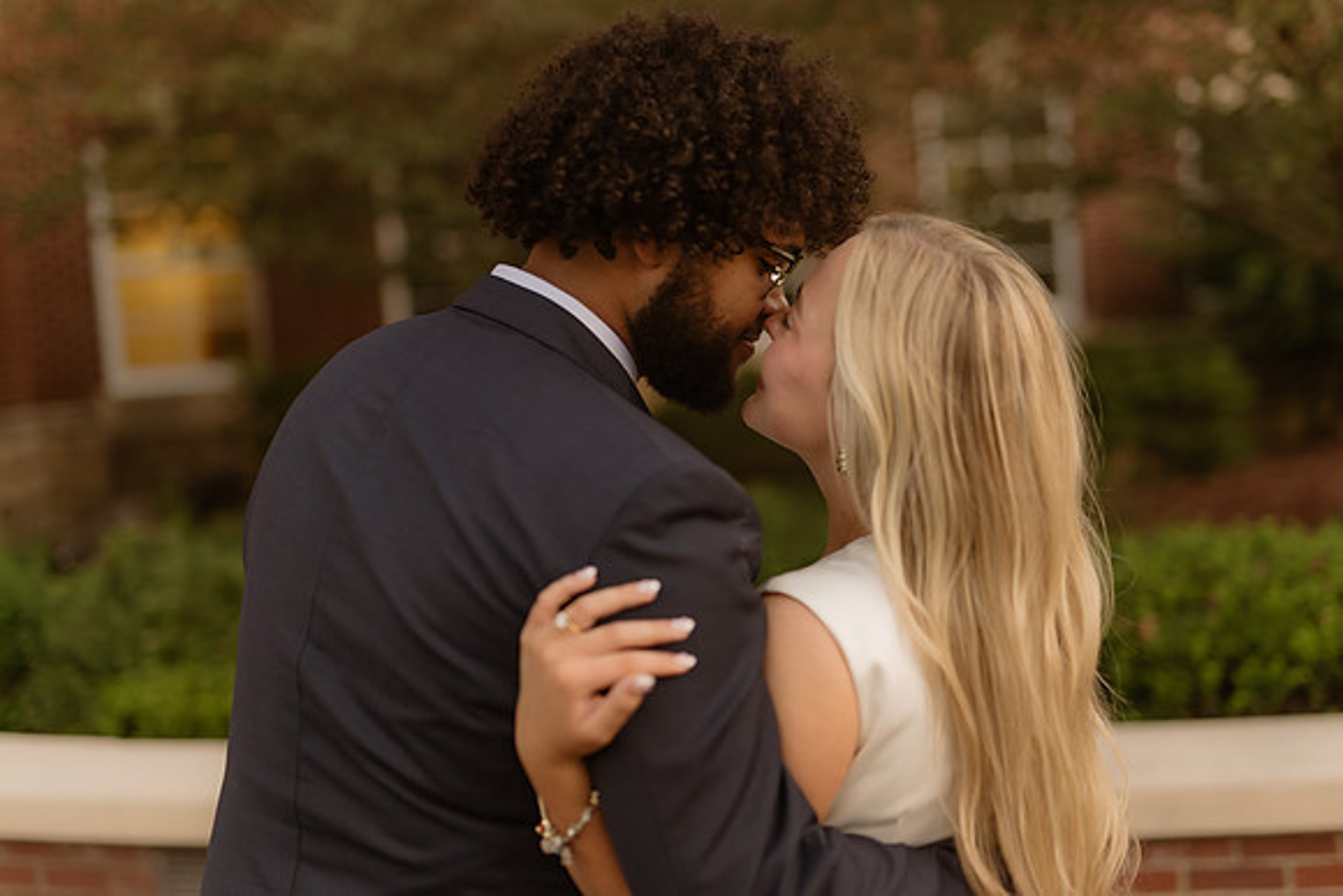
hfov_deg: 39.6
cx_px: 672
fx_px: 1866
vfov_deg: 27.0
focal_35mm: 50
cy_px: 448
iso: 250
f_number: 1.4
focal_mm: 50
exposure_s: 1/320
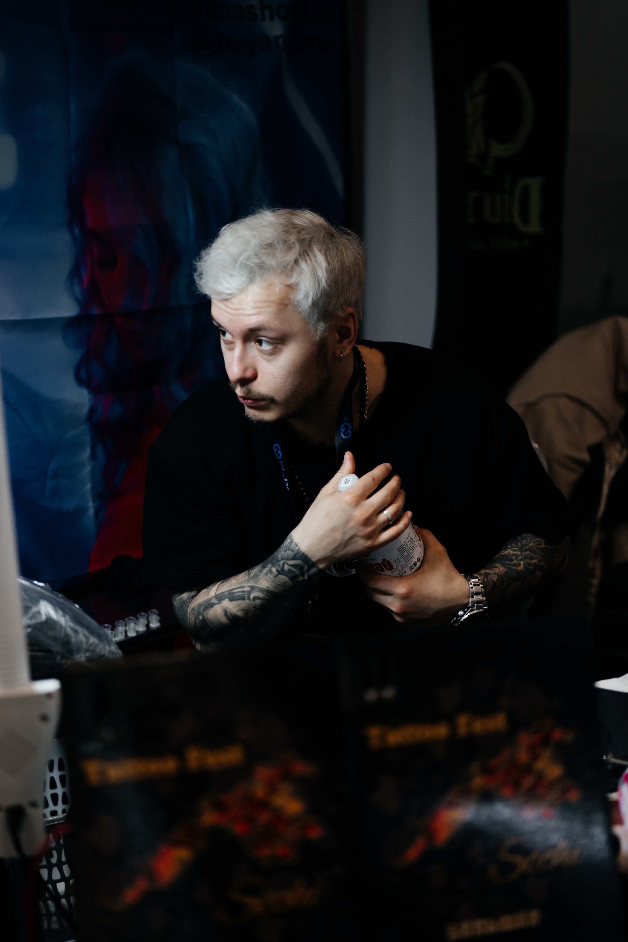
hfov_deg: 29.9
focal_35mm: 45
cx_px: 314
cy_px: 471
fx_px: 1177
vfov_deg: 43.6
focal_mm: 45
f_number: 1.8
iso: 250
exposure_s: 1/100
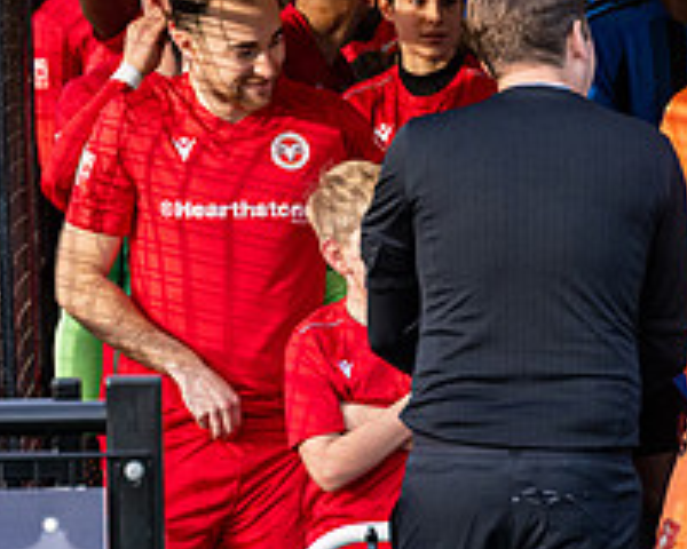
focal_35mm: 483
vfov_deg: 3.2
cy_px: 491
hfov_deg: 4.0
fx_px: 9821
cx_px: 611
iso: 800
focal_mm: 130
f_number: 4
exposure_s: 1/1600
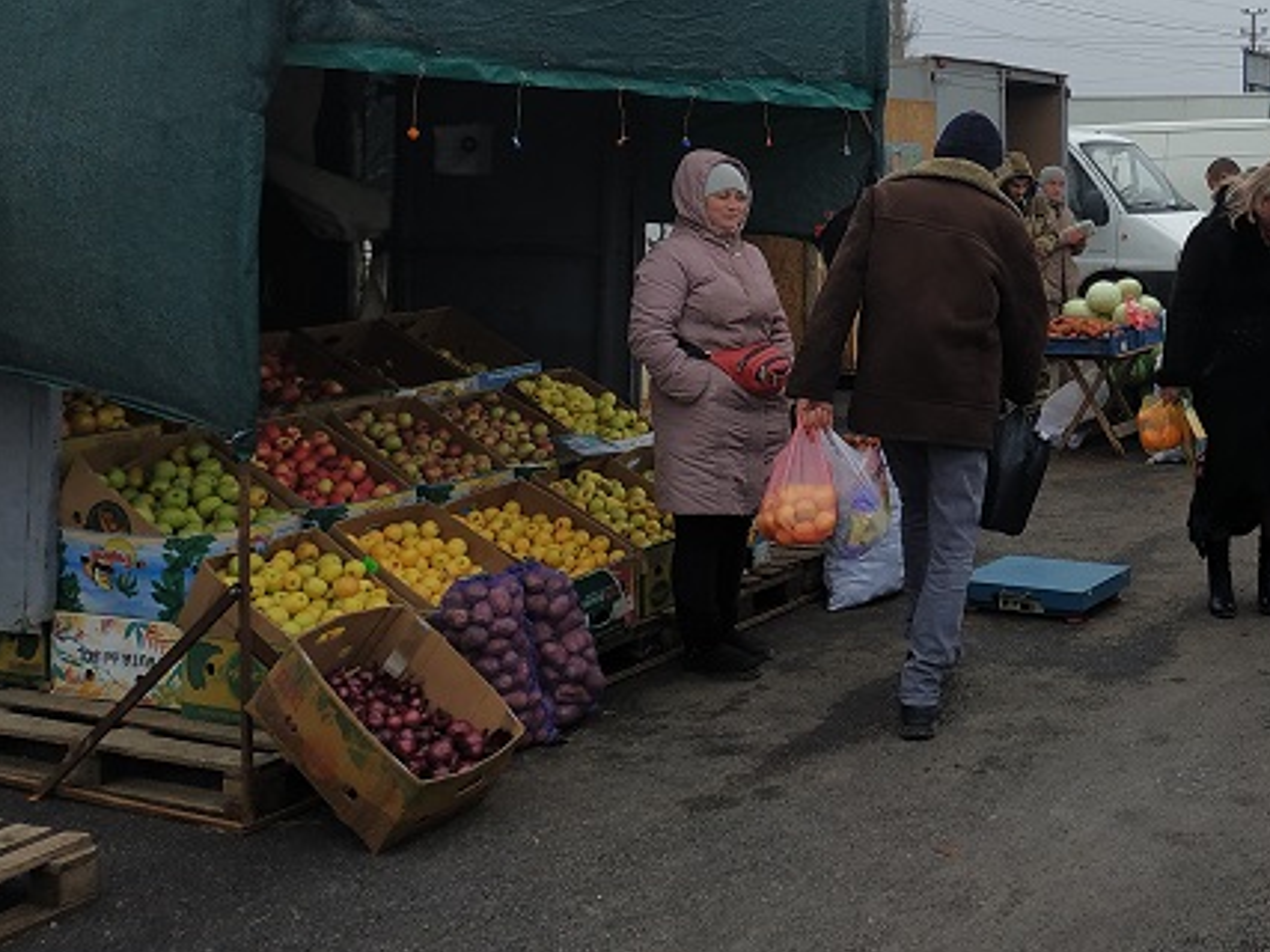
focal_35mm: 45
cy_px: 152
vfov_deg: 31.1
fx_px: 1651
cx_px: 1118
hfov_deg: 39.4
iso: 100
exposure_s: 1/390
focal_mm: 3.94
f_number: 1.9
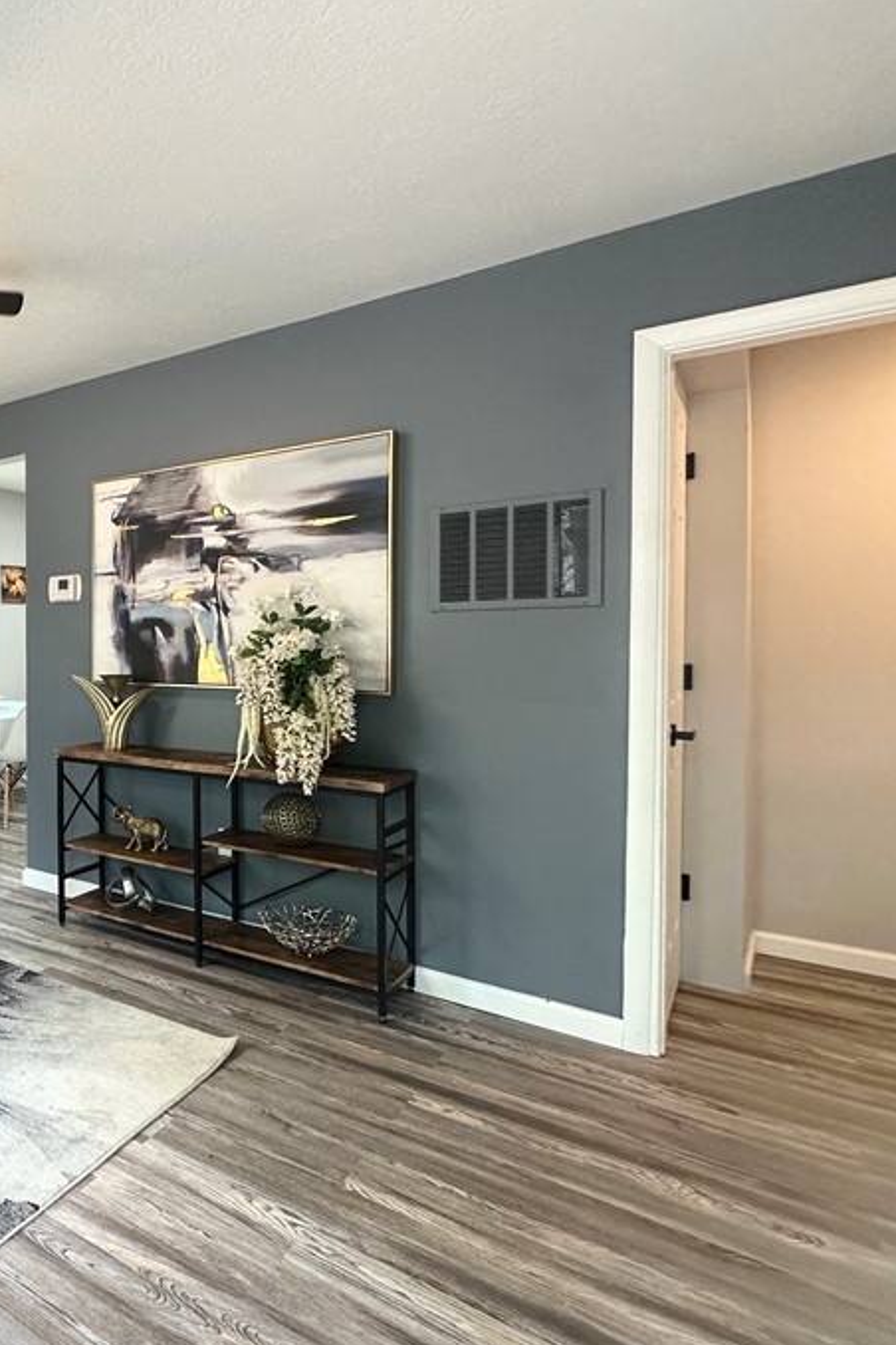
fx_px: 821
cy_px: 659
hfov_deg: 44.2
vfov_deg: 78.6
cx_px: -83
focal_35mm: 22
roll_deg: +0.4
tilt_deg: -0.1
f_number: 2.2
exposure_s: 1/120
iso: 200
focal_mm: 2.22
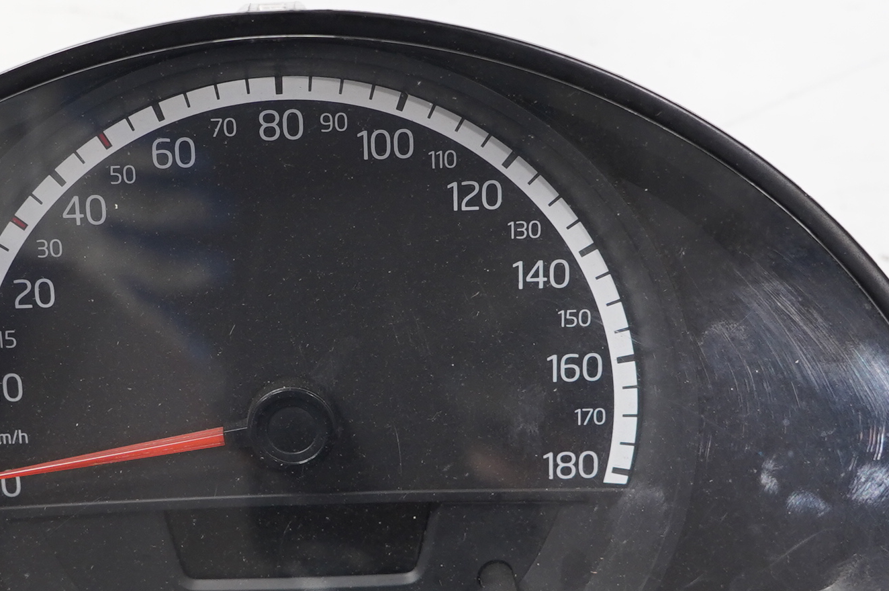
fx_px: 1850
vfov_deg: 18.1
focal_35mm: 75
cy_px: 409
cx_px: 249
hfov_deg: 26.7
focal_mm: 22
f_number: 4
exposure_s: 1/60
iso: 800
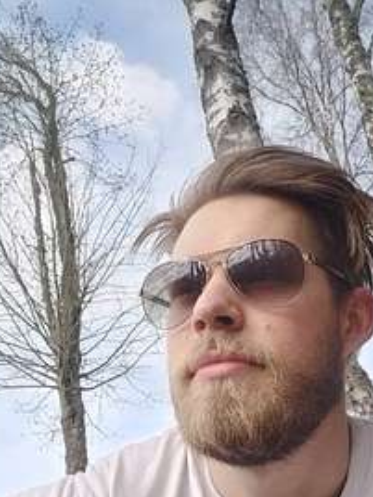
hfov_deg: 32.9
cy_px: 325
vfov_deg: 43.3
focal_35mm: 43
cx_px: 280
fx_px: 618
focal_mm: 3.23
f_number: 2.4
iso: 50
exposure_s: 1/640
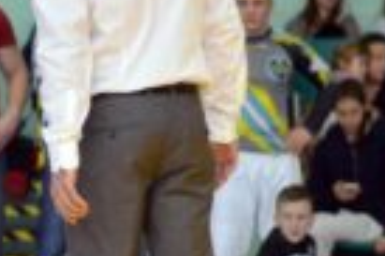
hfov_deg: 9.2
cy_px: 148
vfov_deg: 6.3
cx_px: -155
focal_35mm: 219
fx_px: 2339
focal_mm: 50
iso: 1000
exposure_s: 1/1000
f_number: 2.2
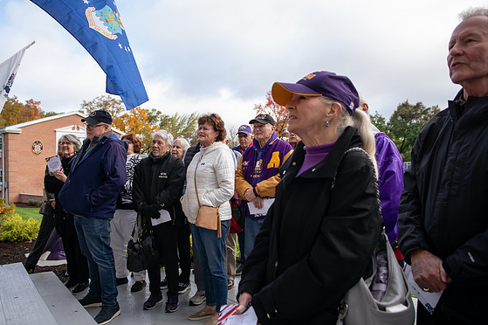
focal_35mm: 27
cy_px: 162
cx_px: 240
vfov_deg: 47.9
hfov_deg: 67.4
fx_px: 366
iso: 160
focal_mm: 26
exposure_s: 1/320
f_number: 3.5
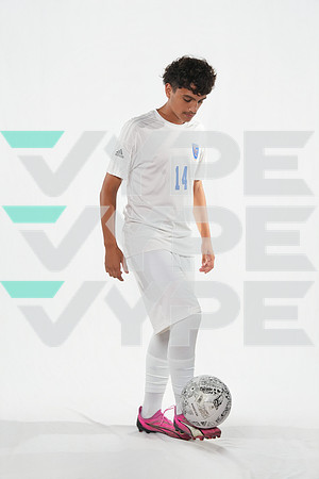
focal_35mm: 53
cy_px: 240
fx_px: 706
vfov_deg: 37.5
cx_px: 160
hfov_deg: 25.5
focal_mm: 53.1
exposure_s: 1/125
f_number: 8
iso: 500
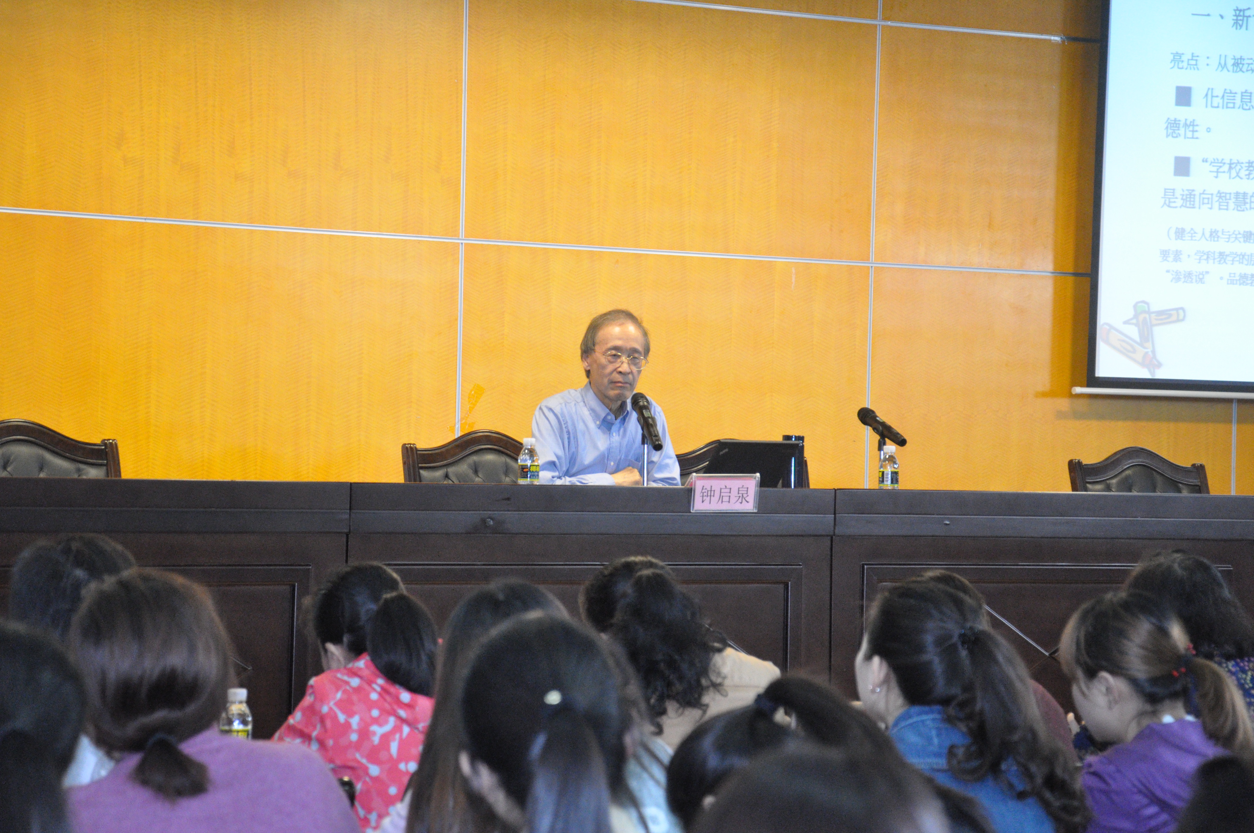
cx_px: 627
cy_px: 416
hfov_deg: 19.5
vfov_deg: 13.0
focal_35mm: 105
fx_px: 3653
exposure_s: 1/40
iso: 2500
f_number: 5.3
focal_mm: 70
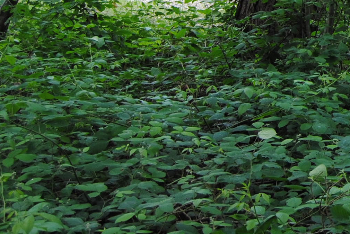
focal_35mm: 115
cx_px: 530
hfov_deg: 16.2
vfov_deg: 11.2
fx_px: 1119
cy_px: -181
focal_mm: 20
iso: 200
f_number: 5
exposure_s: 1/100
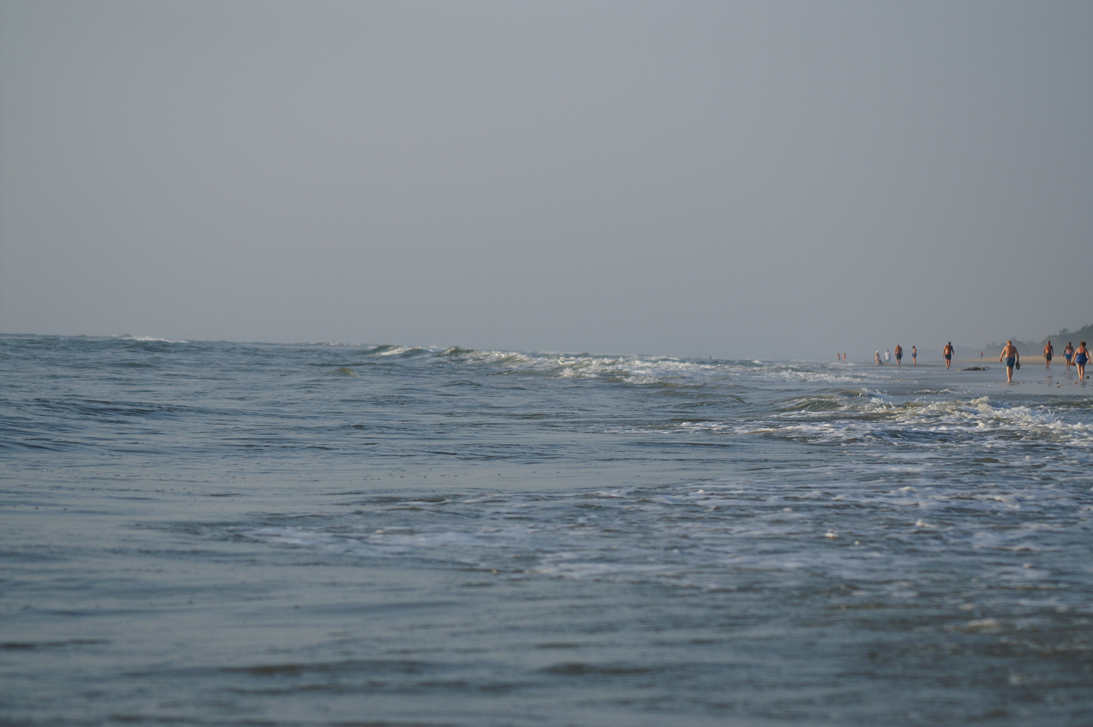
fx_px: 4550
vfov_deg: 9.1
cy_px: 364
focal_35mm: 150
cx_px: 546
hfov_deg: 13.7
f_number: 5.6
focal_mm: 100
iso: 200
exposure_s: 1/1250
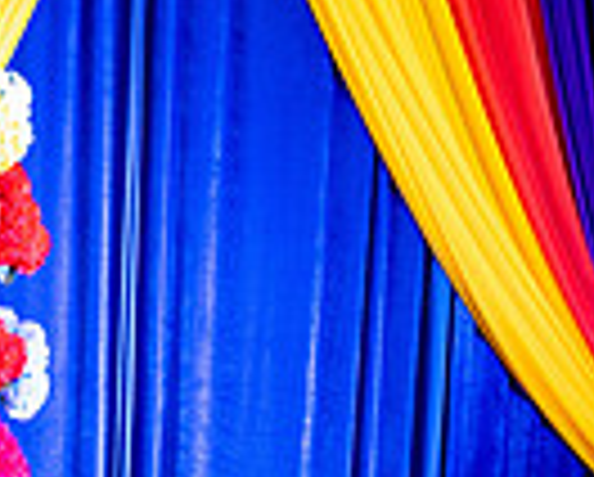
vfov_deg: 14.2
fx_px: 1743
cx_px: -544
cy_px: 781
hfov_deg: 15.8
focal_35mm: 99
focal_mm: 24
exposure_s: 1/125
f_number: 2.8
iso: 2000
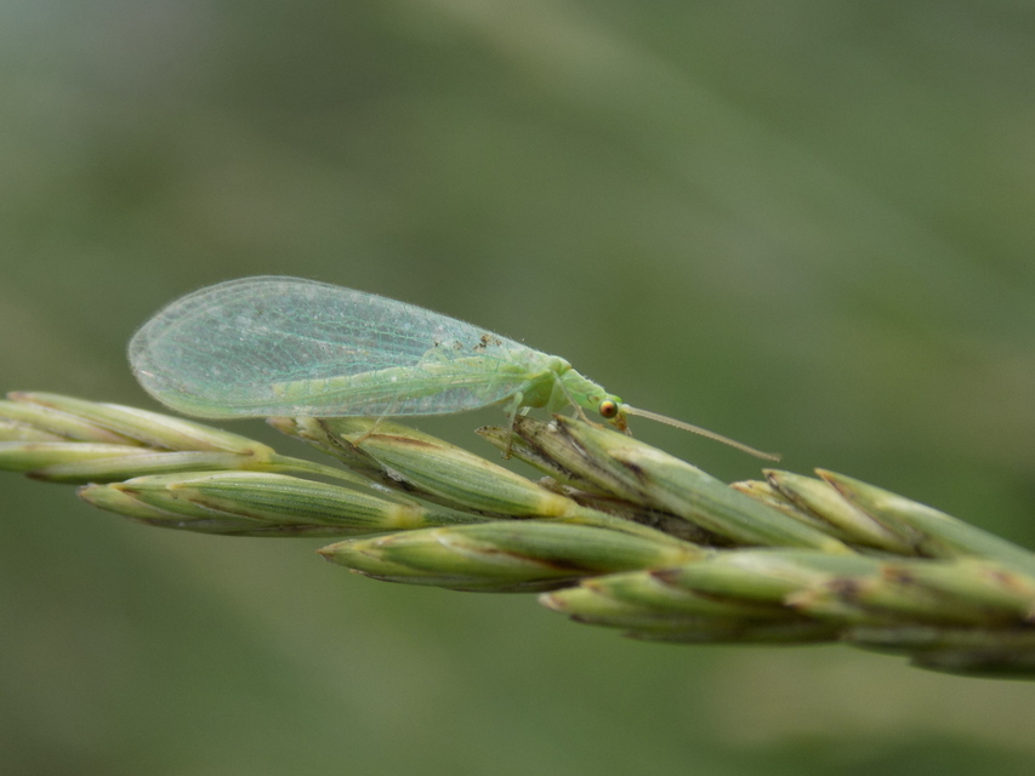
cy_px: 388
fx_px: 3529
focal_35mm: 118
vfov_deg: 12.6
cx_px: 518
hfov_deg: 16.7
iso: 80
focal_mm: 20.9
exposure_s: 1/320
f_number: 4.8
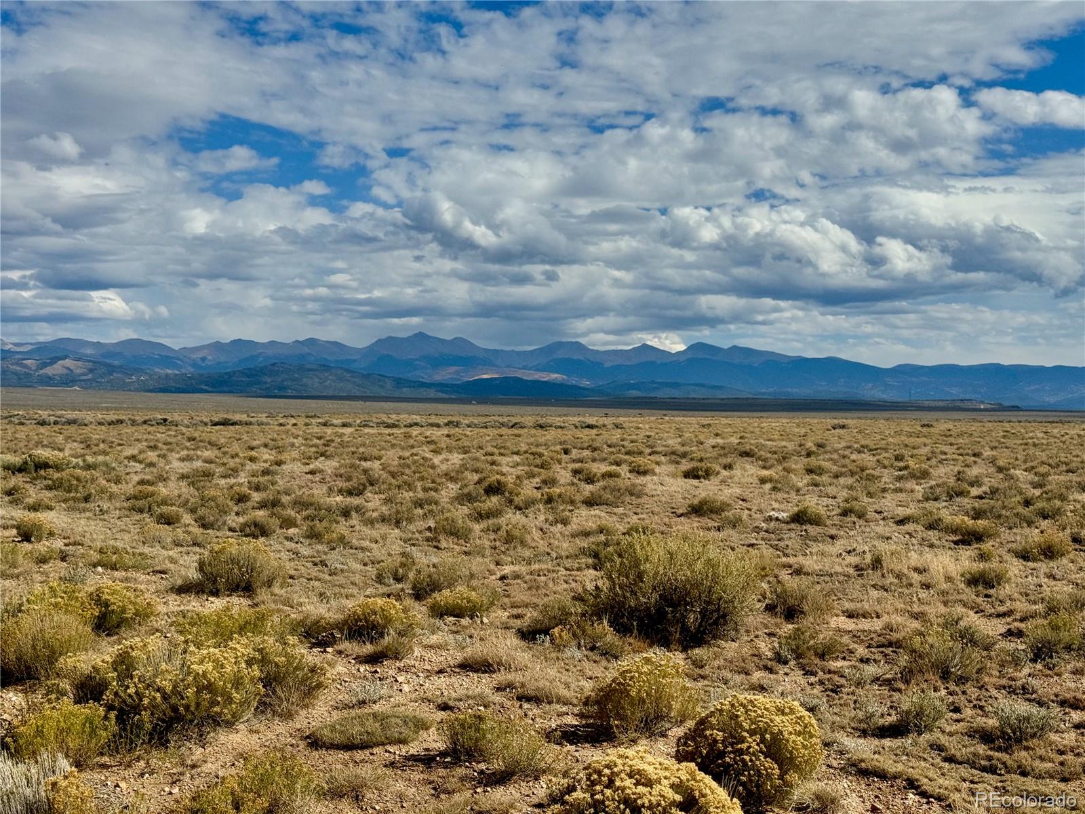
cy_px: 407
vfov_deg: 30.3
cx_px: 542
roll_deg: -0.8
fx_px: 1505
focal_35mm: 48
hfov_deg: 39.7
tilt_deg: -0.6
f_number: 1.78
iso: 80
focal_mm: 6.76
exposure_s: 1/9009
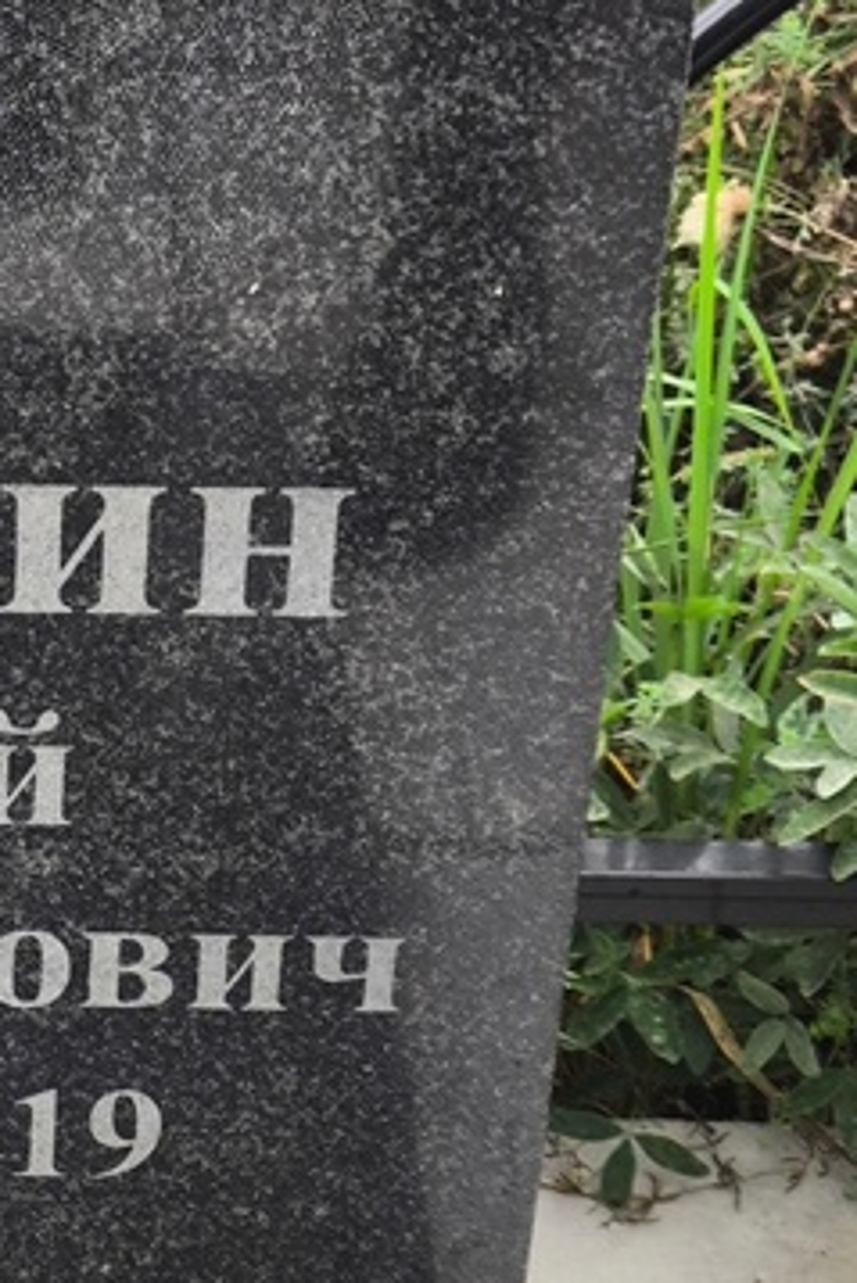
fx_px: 4138
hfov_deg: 11.5
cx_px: -235
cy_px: 839
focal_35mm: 116
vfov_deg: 17.6
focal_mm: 4.71
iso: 50
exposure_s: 1/120
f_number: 1.7
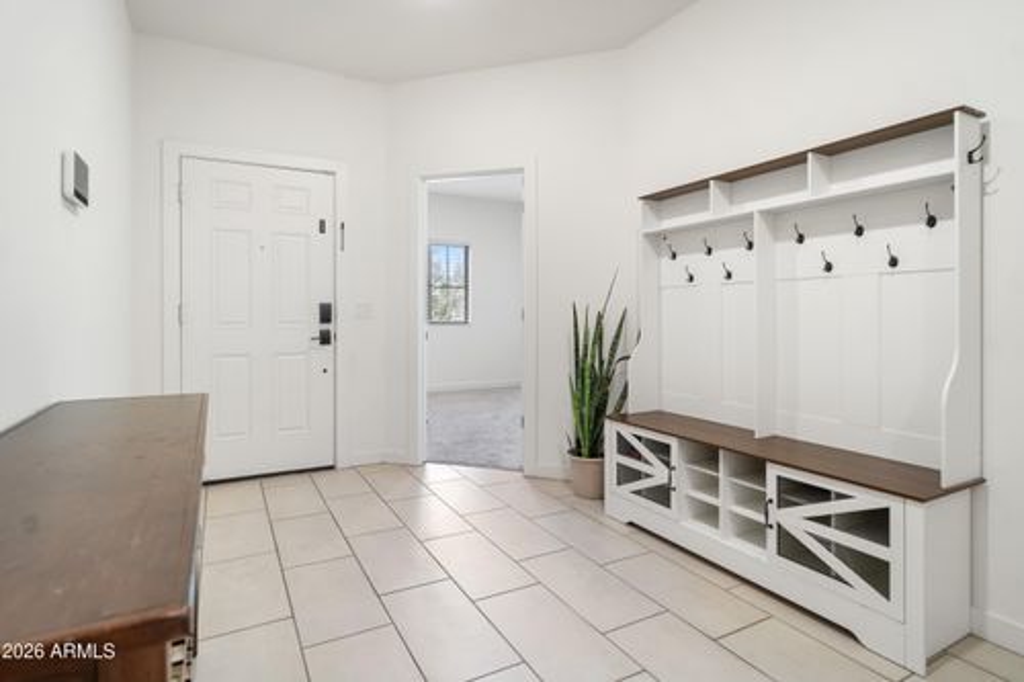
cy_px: 341
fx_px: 512
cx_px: 512
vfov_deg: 67.3
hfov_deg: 90.0
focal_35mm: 18
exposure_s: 1/40
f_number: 3.5
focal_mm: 18
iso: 640
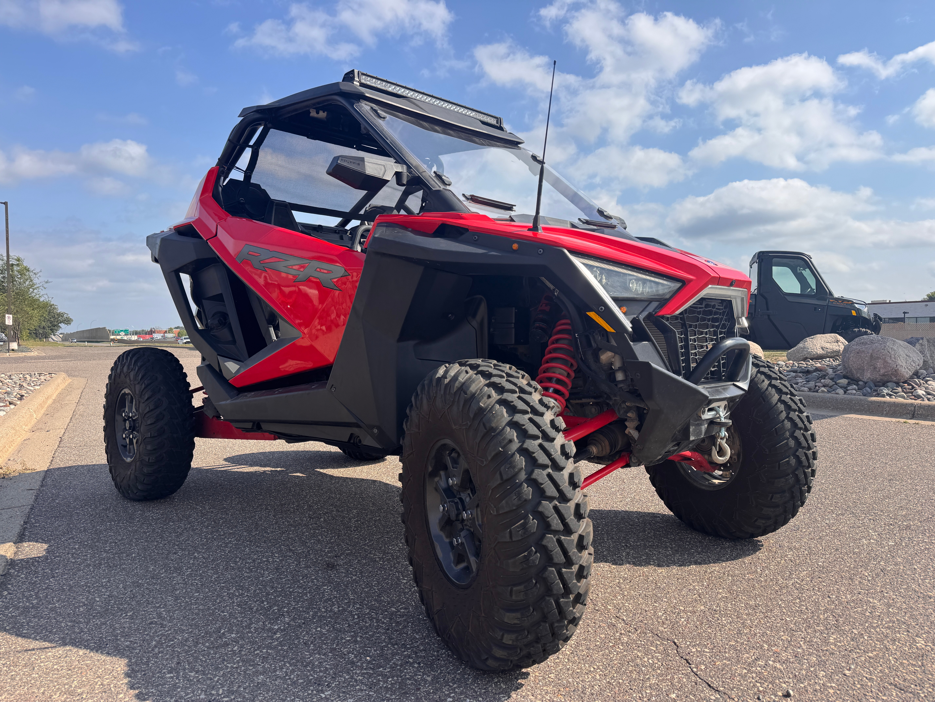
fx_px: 648
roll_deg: +0.1
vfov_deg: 56.8
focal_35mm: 24
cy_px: 351
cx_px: 468
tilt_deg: -1.4
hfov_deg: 71.6
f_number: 1.78
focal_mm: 6.76
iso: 80
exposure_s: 1/3096
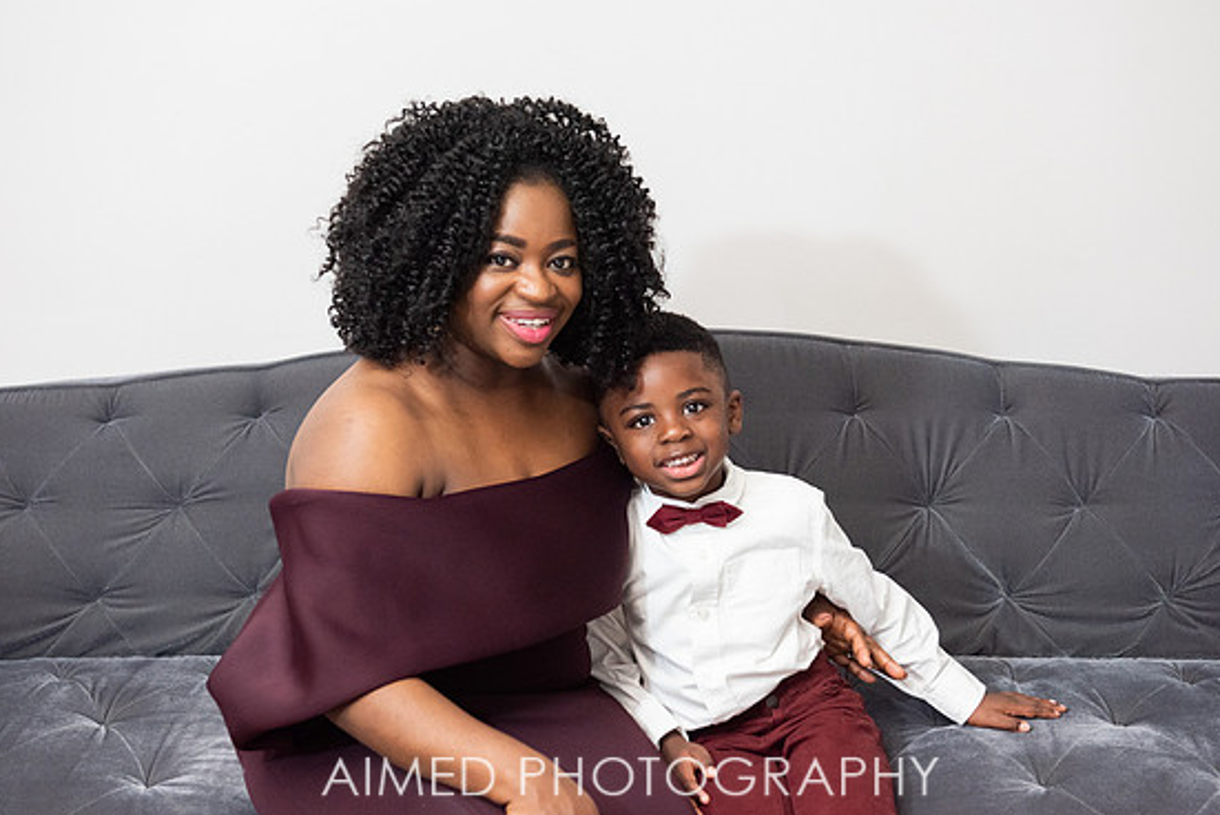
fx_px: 2068
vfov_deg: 22.3
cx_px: 633
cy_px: 391
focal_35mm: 61
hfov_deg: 32.9
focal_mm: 56
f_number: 4
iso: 1600
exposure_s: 1/200
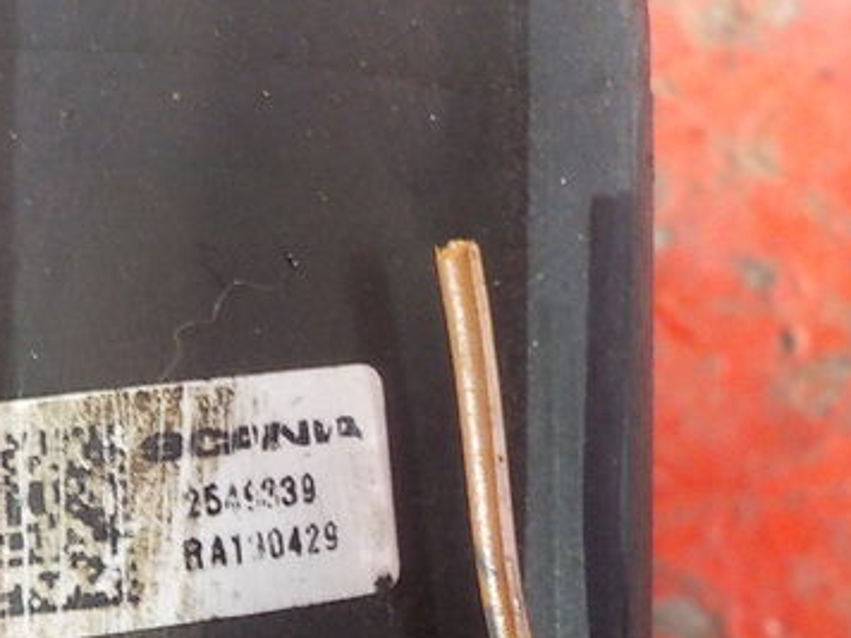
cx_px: 273
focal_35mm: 54
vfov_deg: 26.6
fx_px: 1328
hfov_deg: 35.1
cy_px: 492
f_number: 3.3
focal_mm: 4.1
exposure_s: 1/13
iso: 400
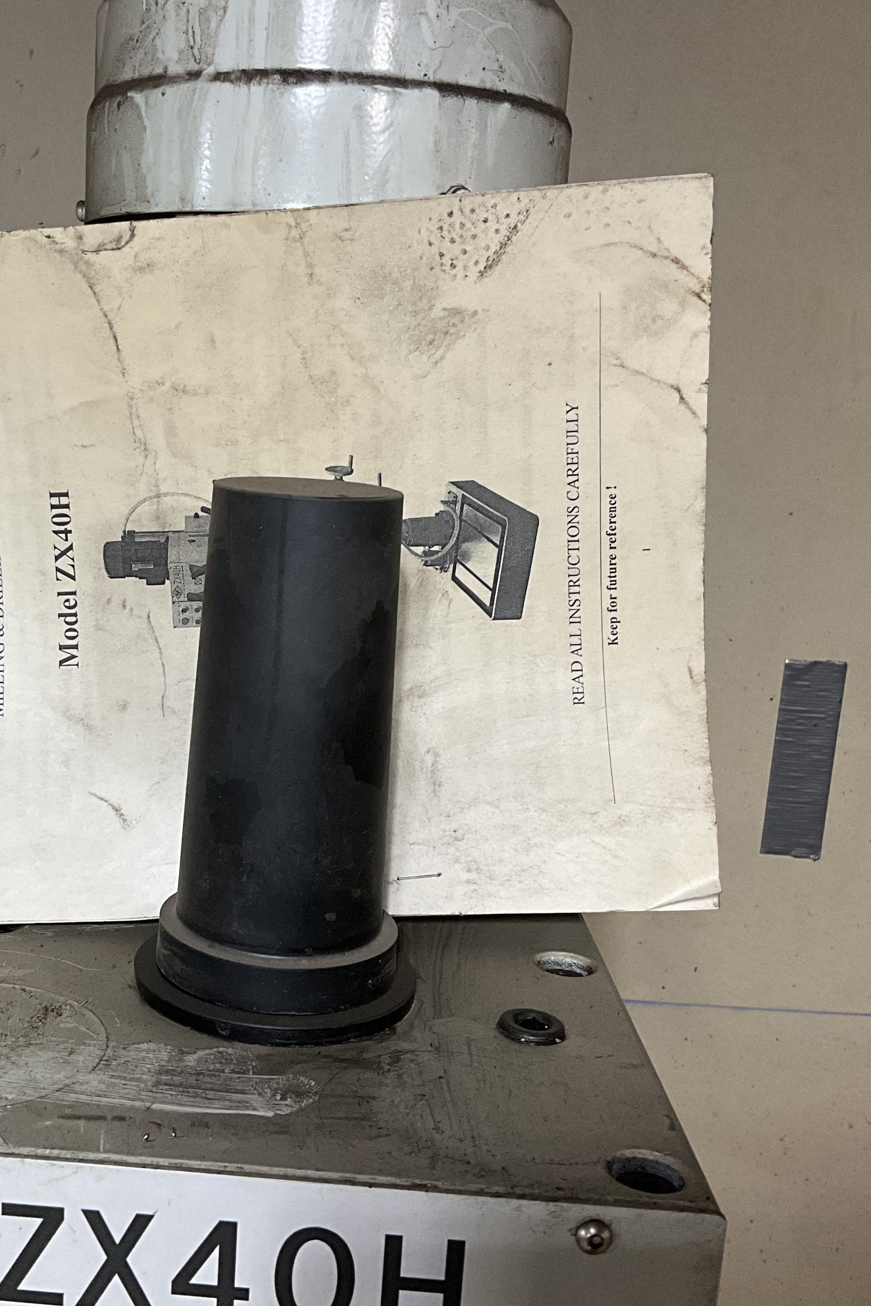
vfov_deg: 47.4
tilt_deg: -11.2
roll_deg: -2.9
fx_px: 1488
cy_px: 661
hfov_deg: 32.0
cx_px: 206
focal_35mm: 41
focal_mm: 3
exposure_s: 1/60
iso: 80
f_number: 1.8
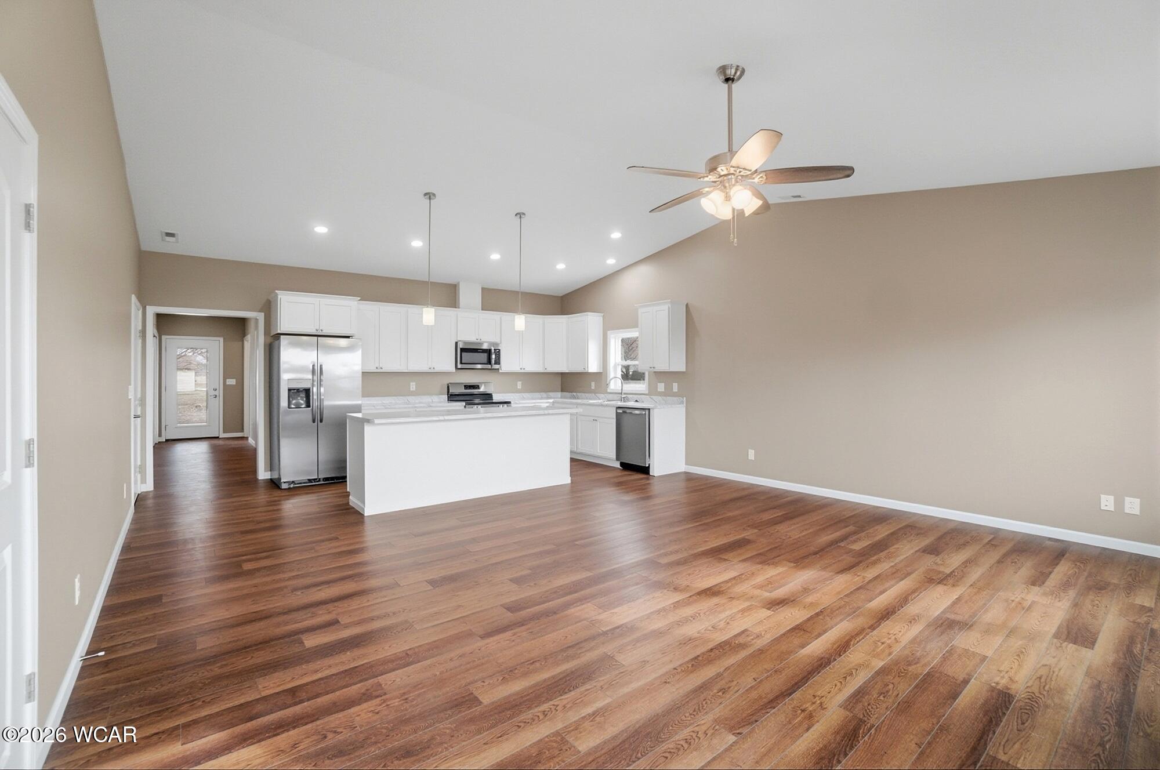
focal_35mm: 15
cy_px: 385
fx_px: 483
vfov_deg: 77.2
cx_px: 580
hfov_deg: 100.5
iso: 125
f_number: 8
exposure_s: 1/125
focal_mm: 10
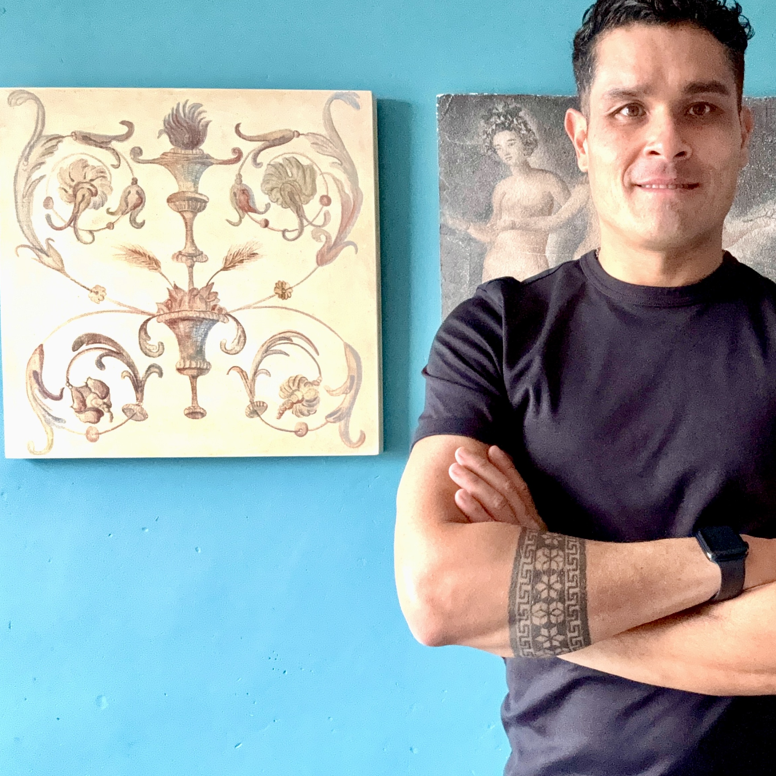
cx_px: 609
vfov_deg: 51.1
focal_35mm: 32
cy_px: 409
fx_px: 812
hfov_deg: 48.5
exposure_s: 1/33
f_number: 1.9
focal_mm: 2.69
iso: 250
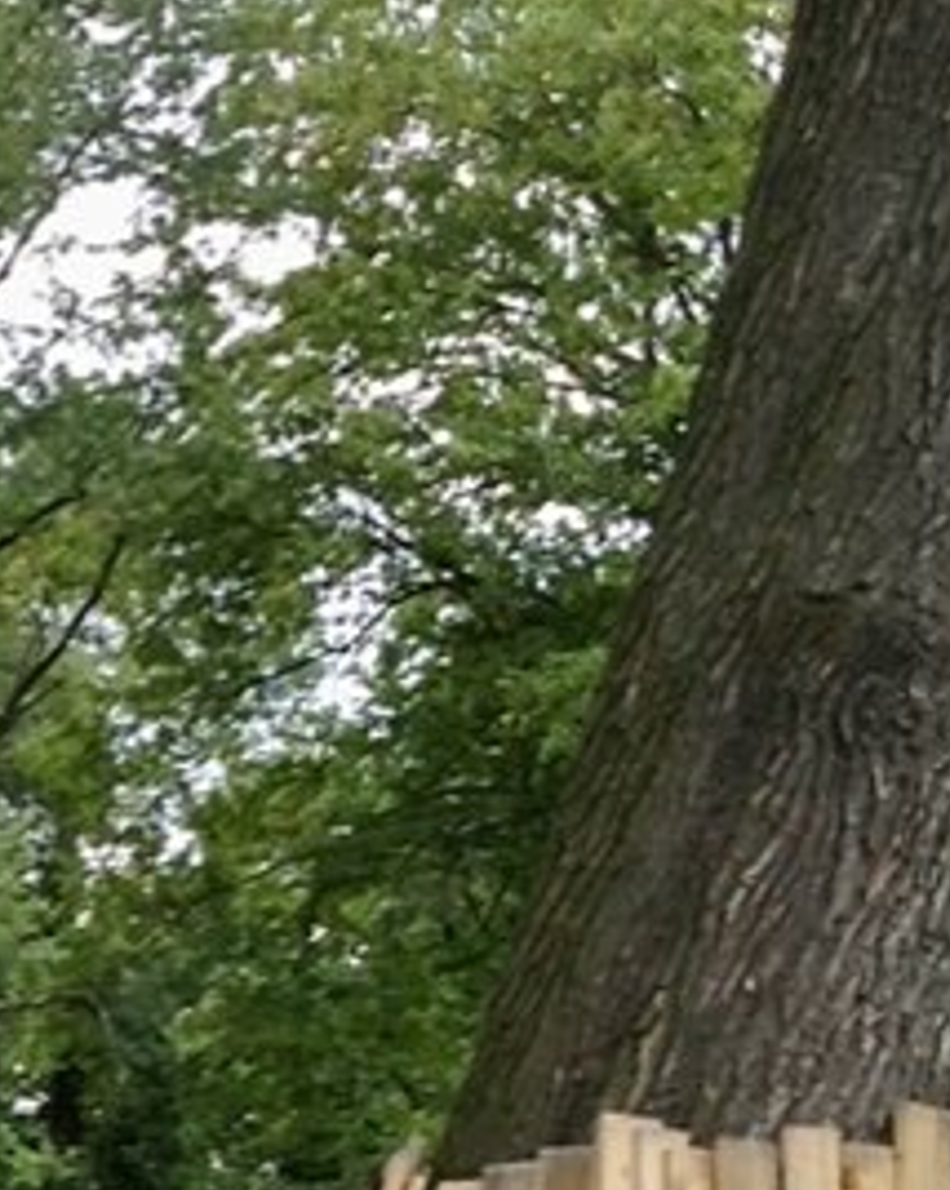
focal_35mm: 153
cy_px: 1652
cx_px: -768
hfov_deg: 9.6
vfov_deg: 12.2
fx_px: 5383
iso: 50
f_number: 2.4
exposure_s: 1/238
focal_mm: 4.28
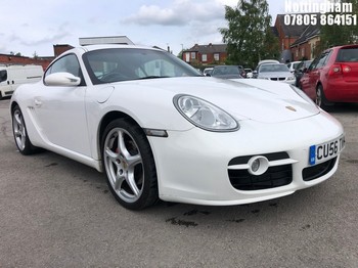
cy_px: 134
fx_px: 289
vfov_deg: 49.7
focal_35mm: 28
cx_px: 179
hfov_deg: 63.5
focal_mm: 4
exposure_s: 1/2558
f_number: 1.8
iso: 20
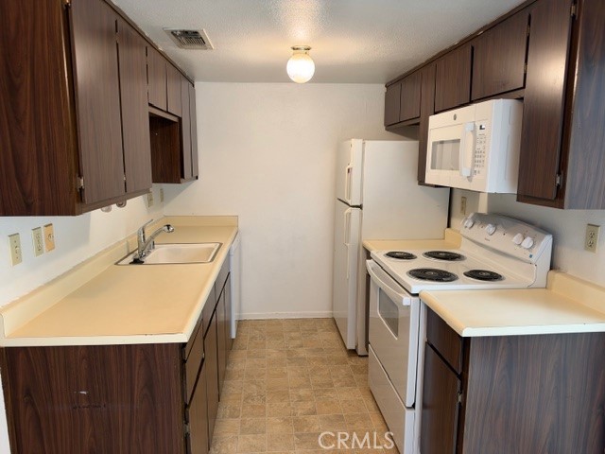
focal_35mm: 24
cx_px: 302
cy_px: 227
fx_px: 419
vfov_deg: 56.8
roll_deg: -0.4
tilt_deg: -9.0
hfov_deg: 71.6
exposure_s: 1/60
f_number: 1.8
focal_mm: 6.93
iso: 200
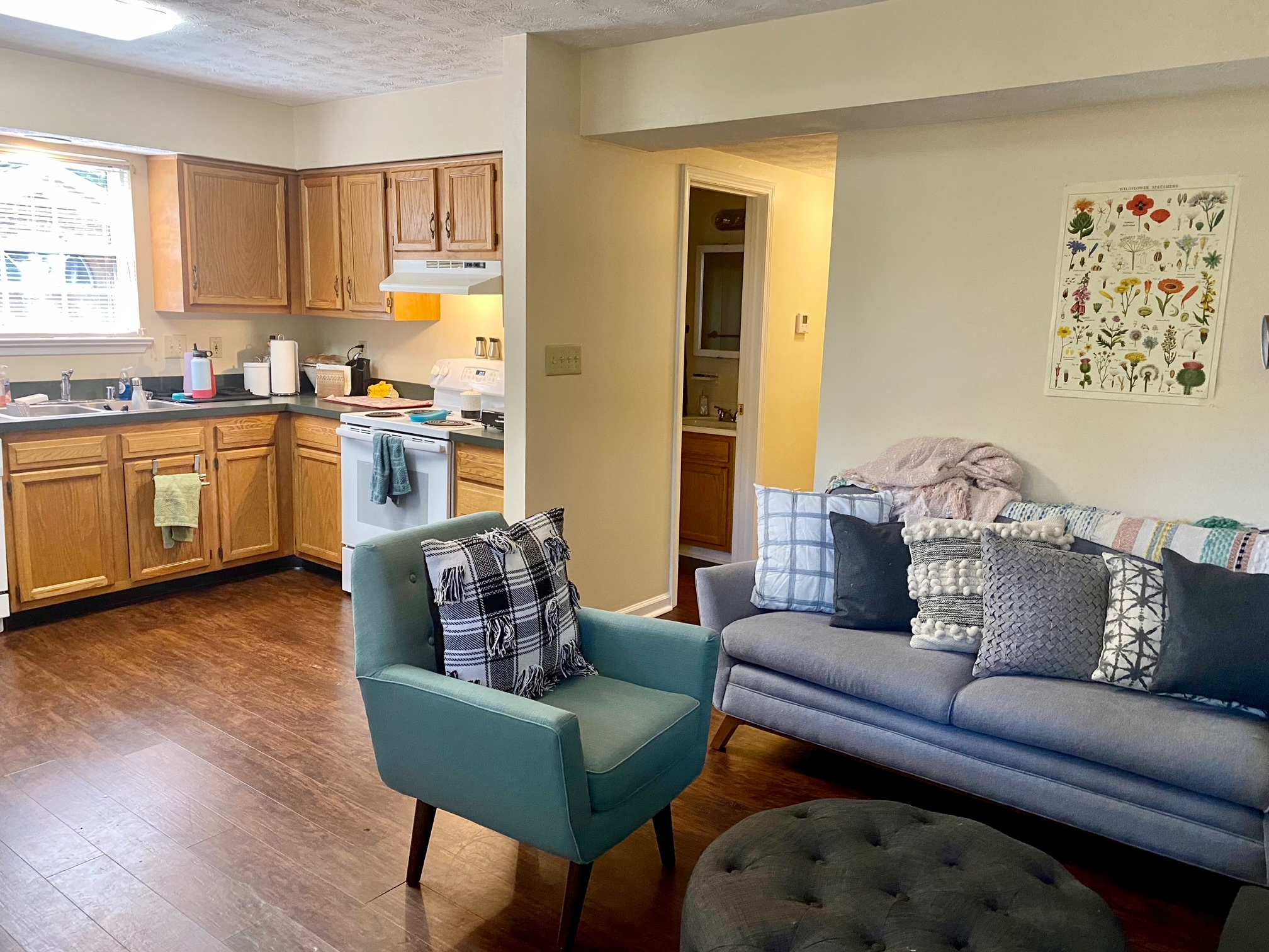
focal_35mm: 26
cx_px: 634
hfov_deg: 67.3
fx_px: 953
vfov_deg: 53.1
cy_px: 476
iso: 200
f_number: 1.8
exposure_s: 1/60
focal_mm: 4.25
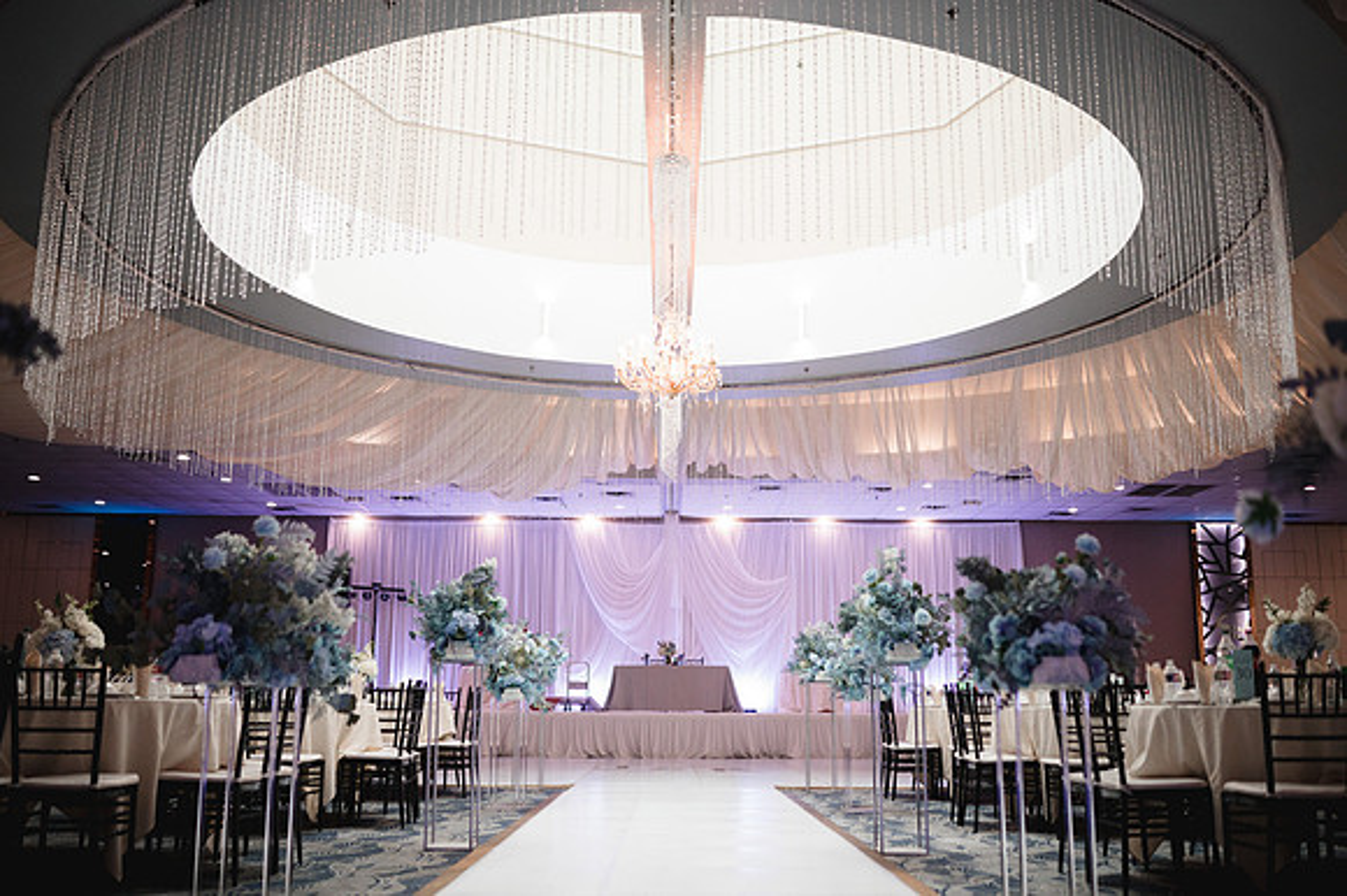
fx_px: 1330
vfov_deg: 37.2
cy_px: 448
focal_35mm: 36
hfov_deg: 53.7
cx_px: 674
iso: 2500
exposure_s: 1/1600
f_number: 2
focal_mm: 35
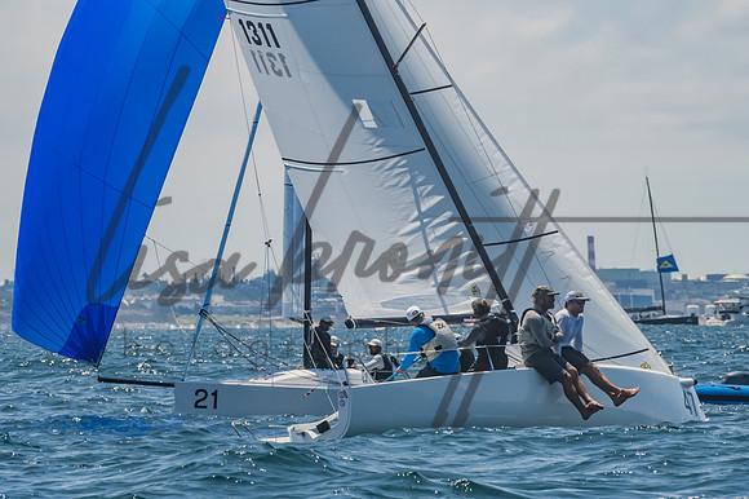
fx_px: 7933
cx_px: 387
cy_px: 249
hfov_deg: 5.4
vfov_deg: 3.6
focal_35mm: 382
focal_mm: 240
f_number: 14
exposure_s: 1/1000
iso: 640
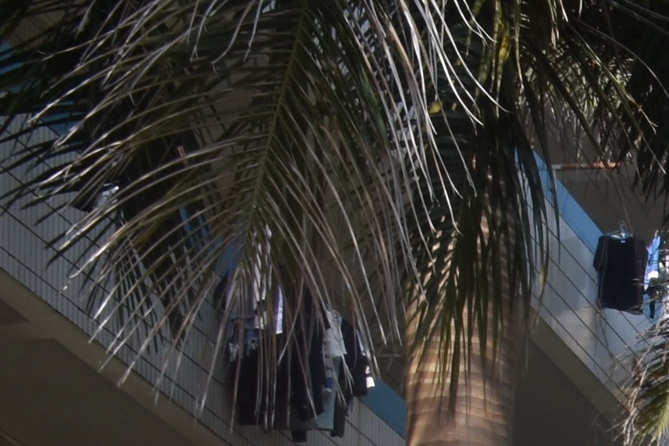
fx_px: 3419
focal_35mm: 184
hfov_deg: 9.7
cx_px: 1668
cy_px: 1168
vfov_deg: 6.9
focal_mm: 22
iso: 100
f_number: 13
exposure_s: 1/100
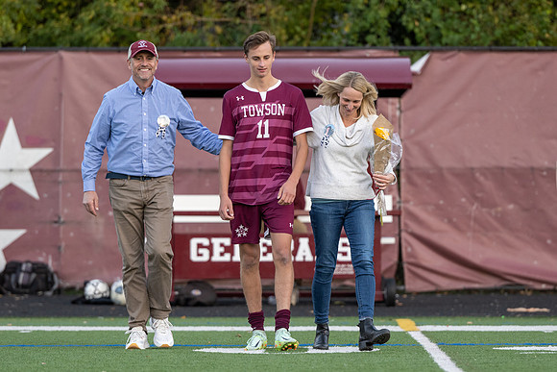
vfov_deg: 4.0
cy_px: 251
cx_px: 329
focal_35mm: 343
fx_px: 5305
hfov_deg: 6.0
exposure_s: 1/400
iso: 640
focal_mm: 200
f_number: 3.5
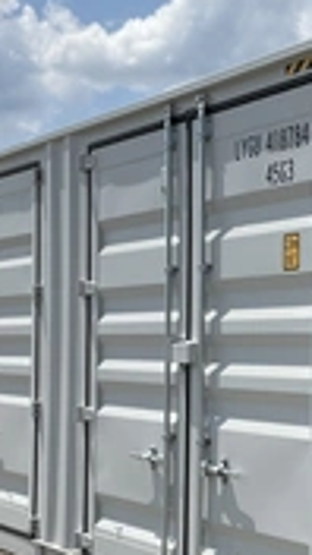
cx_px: 293
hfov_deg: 16.5
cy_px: 341
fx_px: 1059
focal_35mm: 72
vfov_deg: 29.3
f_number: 1.8
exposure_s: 1/2667
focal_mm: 3
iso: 25
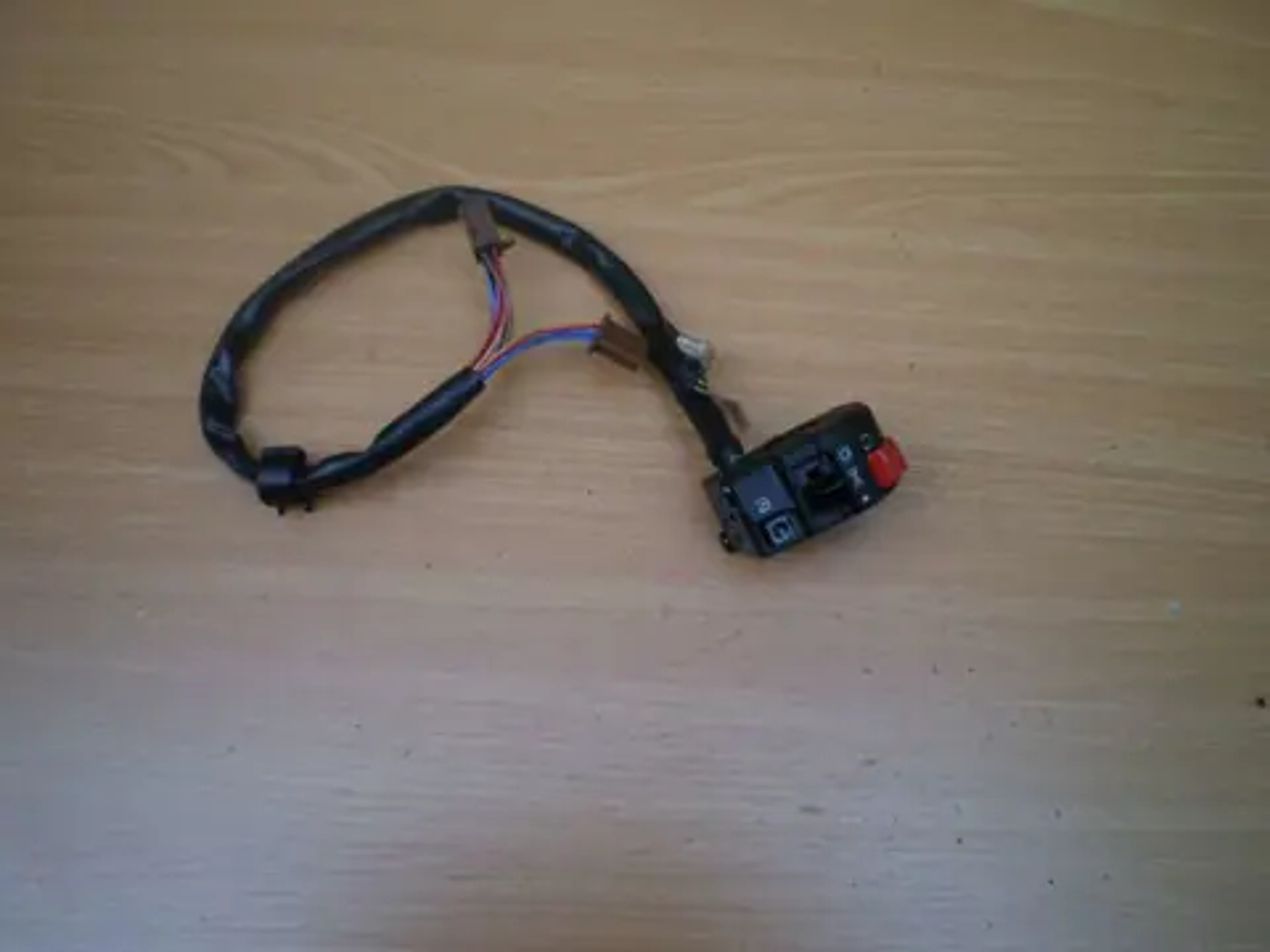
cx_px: 635
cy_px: 476
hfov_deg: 51.4
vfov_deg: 39.7
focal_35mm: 36
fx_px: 1321
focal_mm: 6.3
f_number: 3.1
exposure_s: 1/30
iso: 64
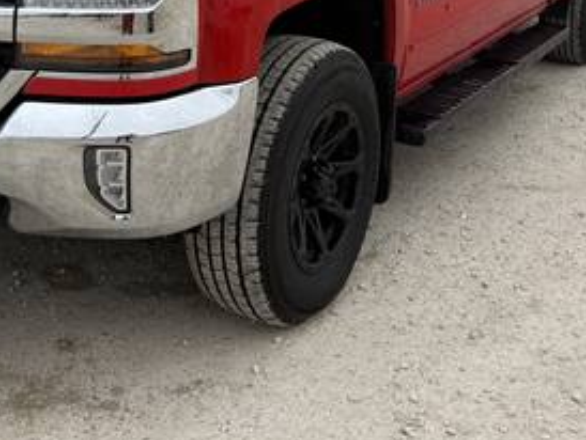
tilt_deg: -8.1
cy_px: -6
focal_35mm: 56
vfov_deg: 24.8
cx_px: 184
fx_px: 949
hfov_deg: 33.9
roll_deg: +0.9
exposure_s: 1/2370
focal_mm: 6.76
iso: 80
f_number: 1.78
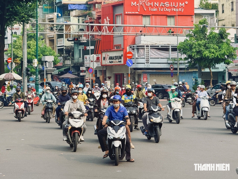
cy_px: 90
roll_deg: -0.1
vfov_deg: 12.3
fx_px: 825
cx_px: 119
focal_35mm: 120
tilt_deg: -0.4
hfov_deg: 16.4
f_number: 2.8
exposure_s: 1/1167
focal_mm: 15.66
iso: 64
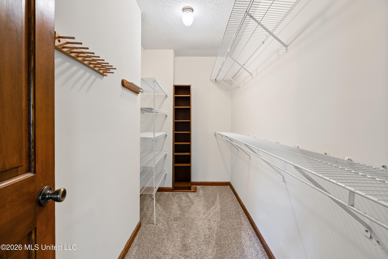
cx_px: 194
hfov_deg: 96.7
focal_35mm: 16
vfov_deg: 73.8
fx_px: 173
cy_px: 130
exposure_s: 1/1.25
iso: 800
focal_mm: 16
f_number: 9
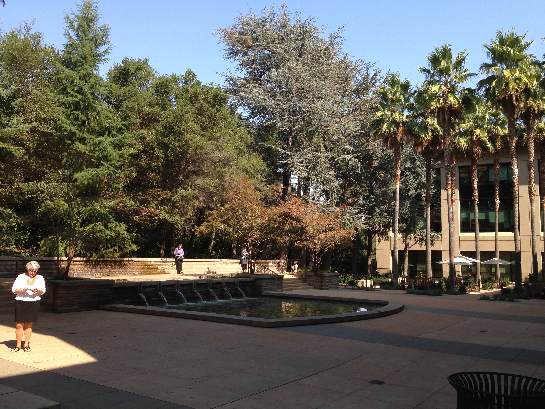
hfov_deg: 55.4
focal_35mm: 33
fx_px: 520
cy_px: 204
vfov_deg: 42.9
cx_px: 272
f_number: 2.4
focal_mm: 4.12
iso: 50
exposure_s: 1/661
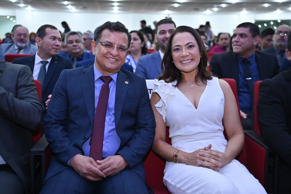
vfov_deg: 29.8
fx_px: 364
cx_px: 146
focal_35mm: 45
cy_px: 97
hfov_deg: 43.6
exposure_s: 1/200
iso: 2000
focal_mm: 45
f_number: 2.8
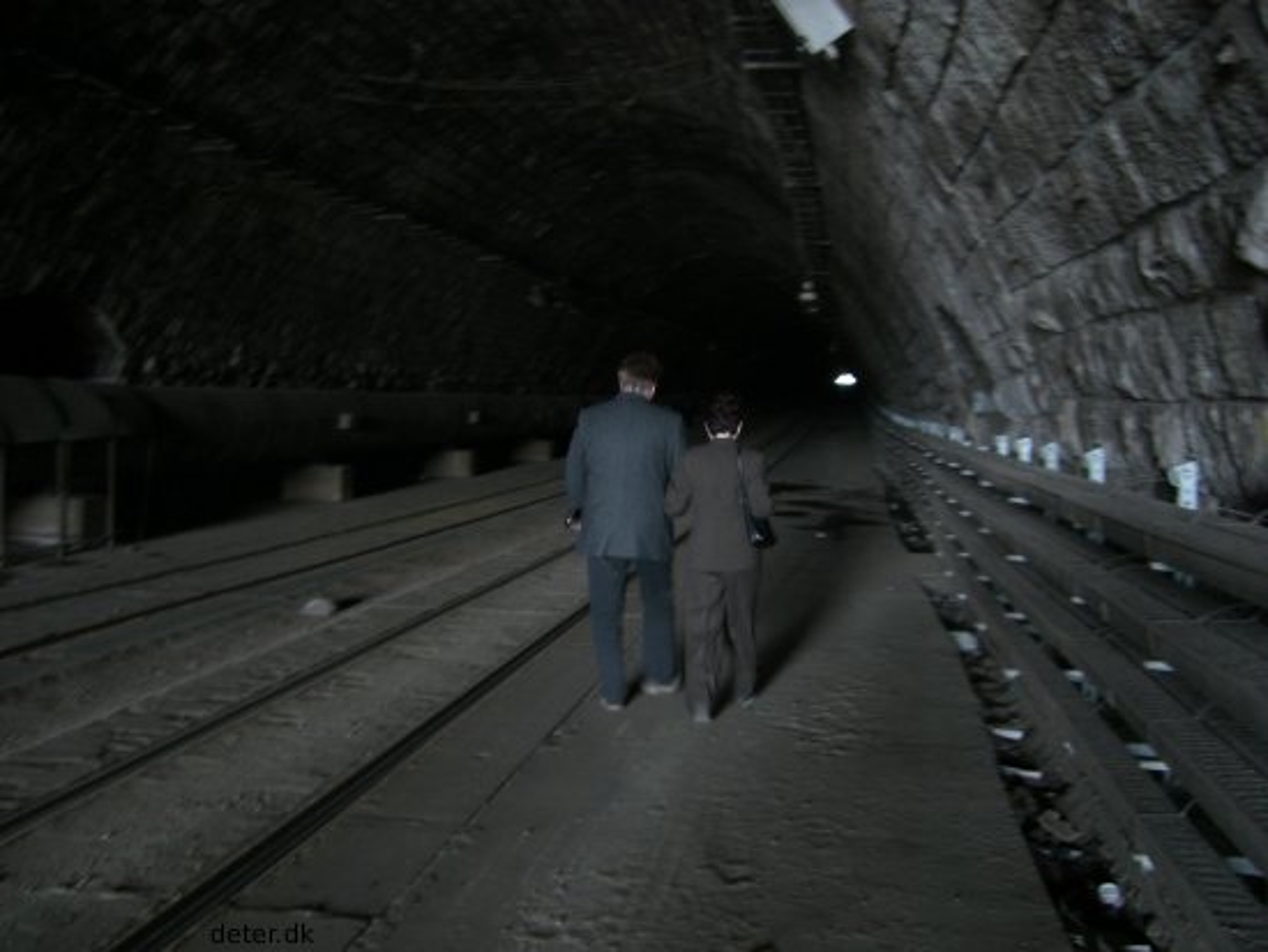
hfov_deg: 49.0
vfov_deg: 37.7
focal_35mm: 38
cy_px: 476
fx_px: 1393
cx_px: 634
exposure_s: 1/8
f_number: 2.7
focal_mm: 6.2
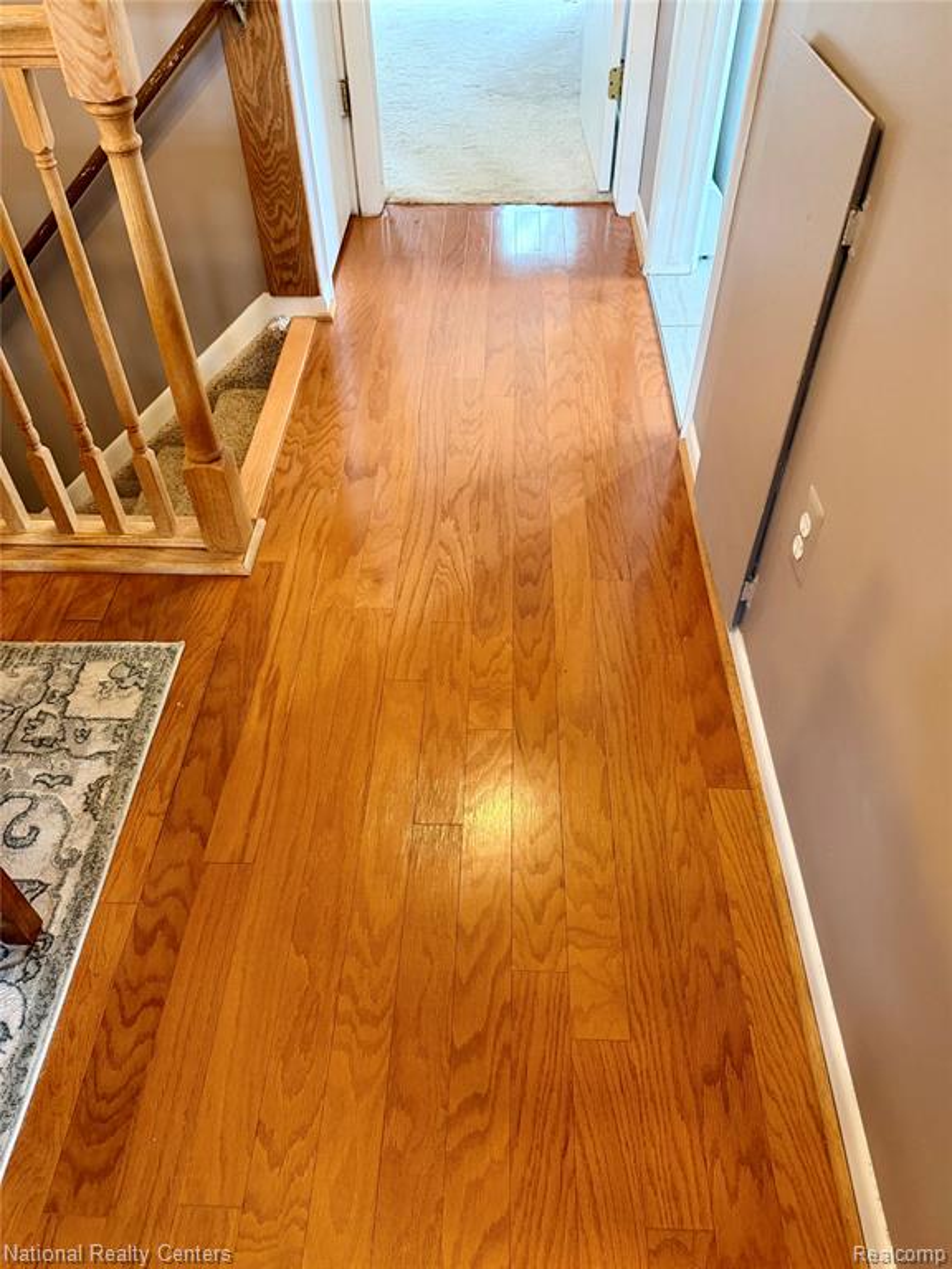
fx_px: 880
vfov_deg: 71.6
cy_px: 634
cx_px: 476
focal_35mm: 24
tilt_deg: -46.7
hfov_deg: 56.8
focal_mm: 6.76
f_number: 1.78
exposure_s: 1/60
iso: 500
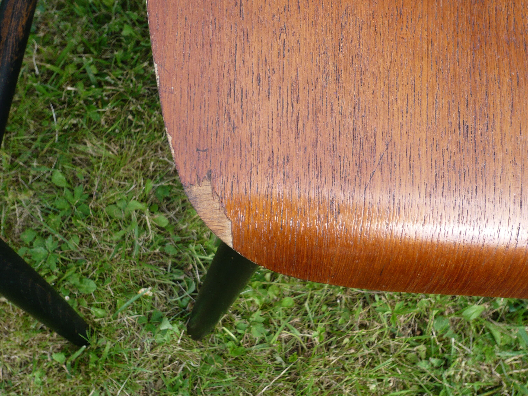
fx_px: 671
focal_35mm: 44
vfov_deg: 32.9
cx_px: 264
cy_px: 201
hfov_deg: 42.9
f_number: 3.4
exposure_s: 1/160
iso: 100
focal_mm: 7
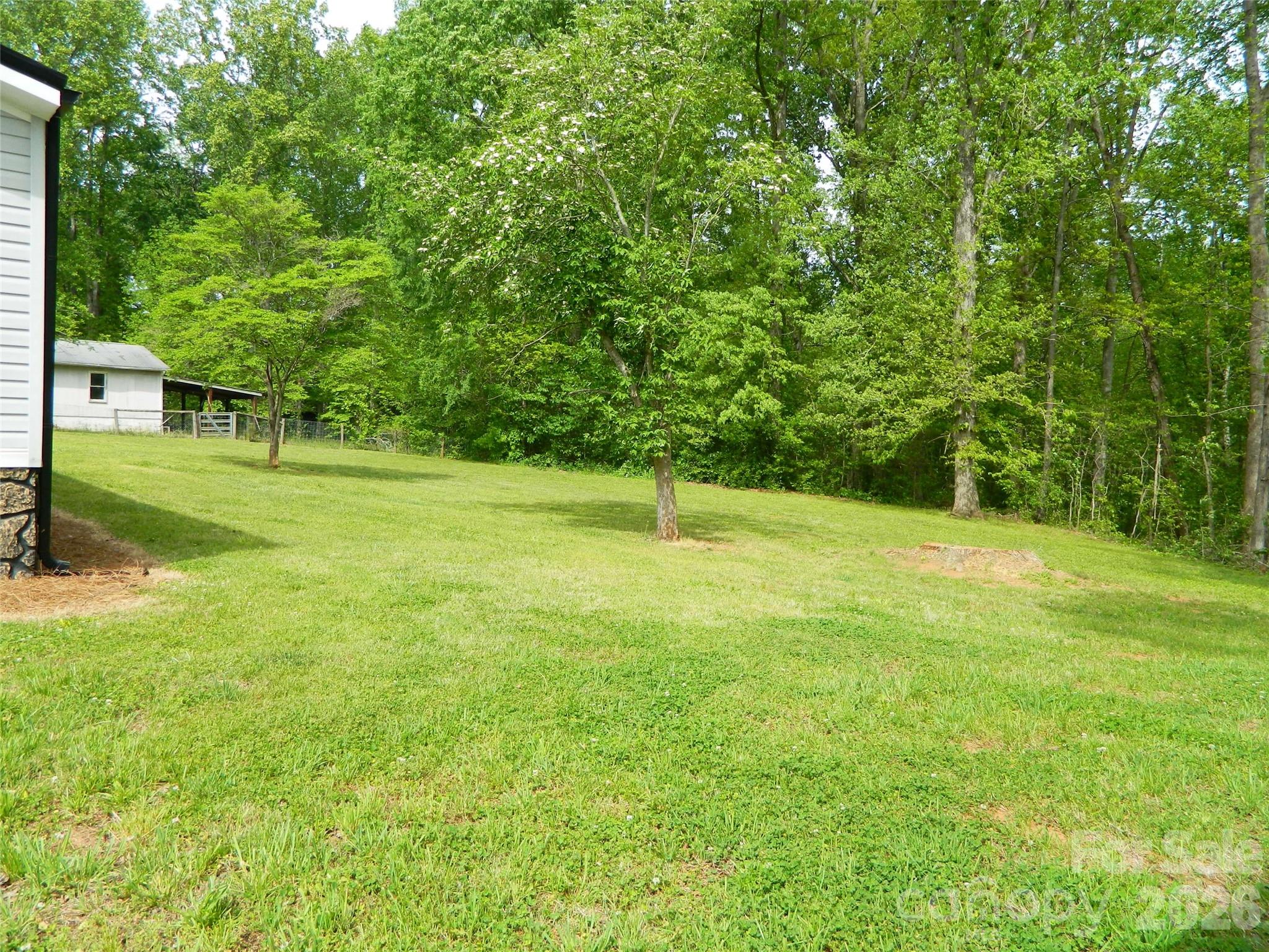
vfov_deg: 54.9
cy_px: 476
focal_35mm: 25
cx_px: 634
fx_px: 916
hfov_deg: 69.4
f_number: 3.1
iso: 80
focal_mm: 4.5
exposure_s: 1/500
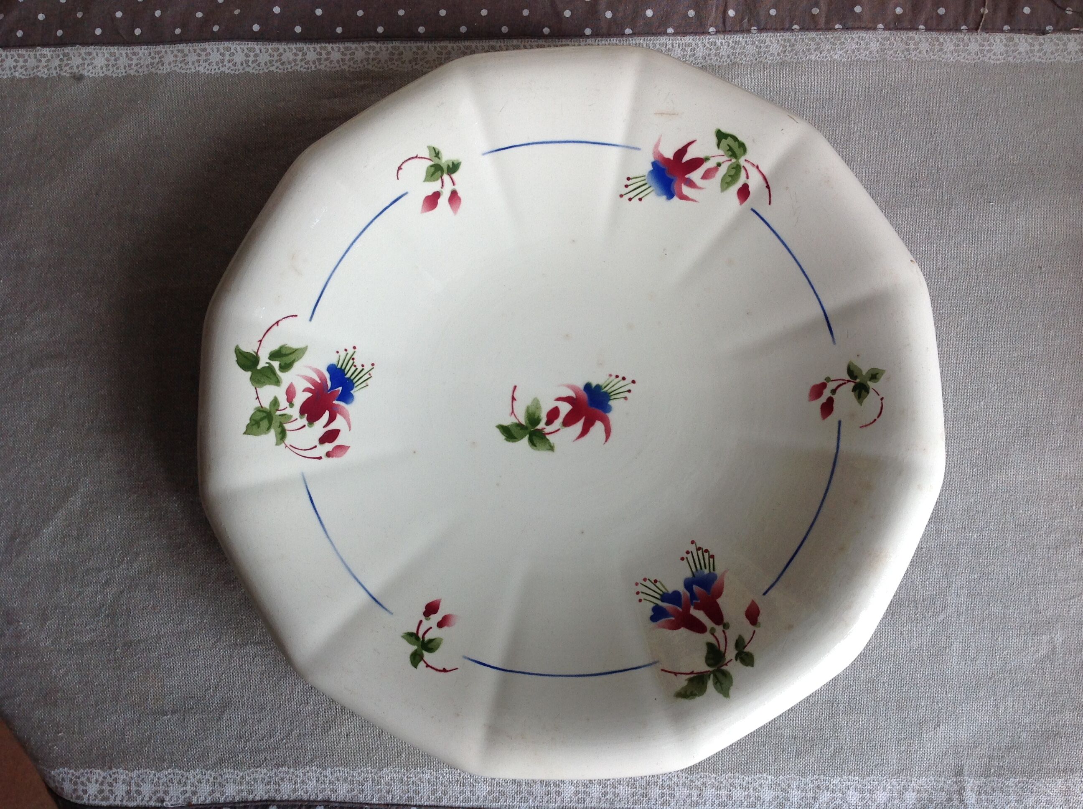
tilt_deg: -78.9
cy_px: 404
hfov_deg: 52.7
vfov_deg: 40.6
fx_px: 1093
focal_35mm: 35
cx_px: 542
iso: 50
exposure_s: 1/129
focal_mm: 4.28
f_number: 2.4
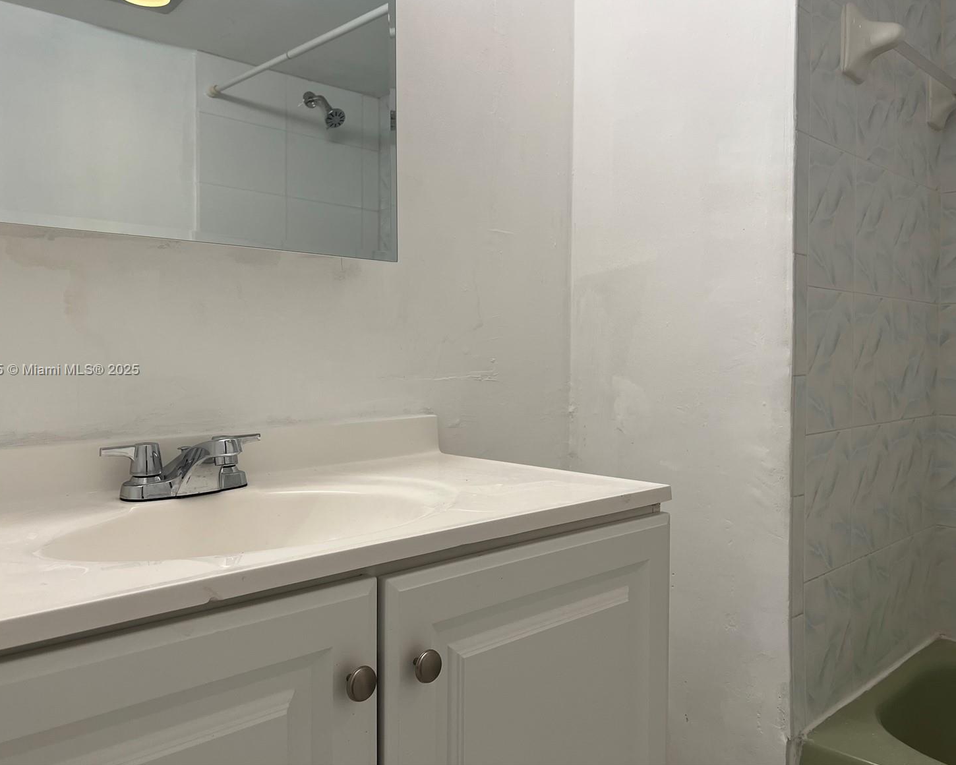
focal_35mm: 28
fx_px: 792
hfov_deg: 62.2
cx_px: 456
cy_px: 371
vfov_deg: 51.5
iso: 64
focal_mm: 5.7
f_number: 1.5
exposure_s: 1/120
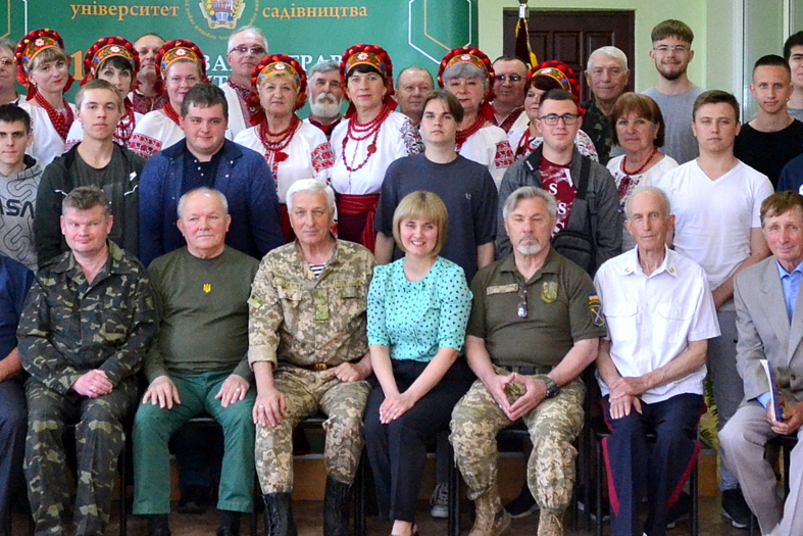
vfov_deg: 22.1
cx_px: 359
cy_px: 147
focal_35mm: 61
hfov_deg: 32.8
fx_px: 1361
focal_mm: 20
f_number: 5.6
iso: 1800
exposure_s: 1/250
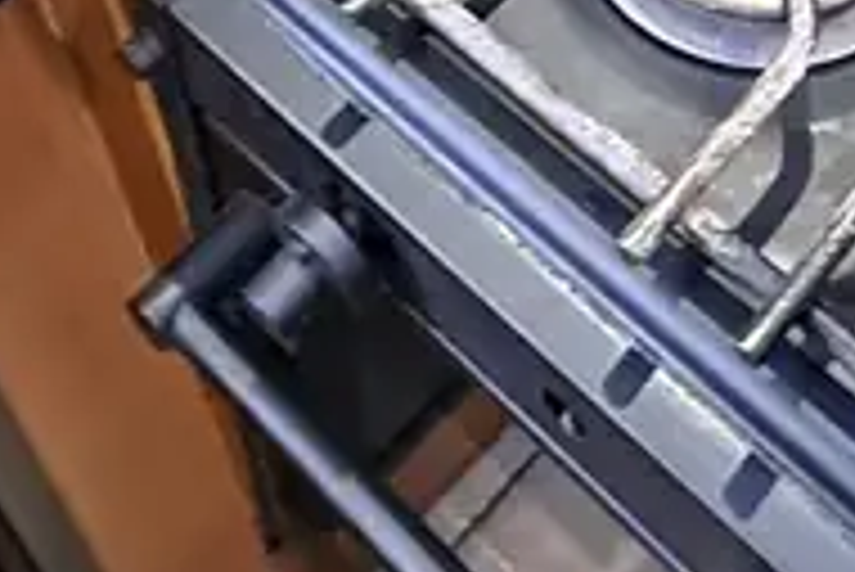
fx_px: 1854
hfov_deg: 25.6
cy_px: -610
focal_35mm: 78
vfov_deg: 14.3
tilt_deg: -40.7
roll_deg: +2.8
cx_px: 670
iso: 1000
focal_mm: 2.22
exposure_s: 1/60
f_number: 2.2
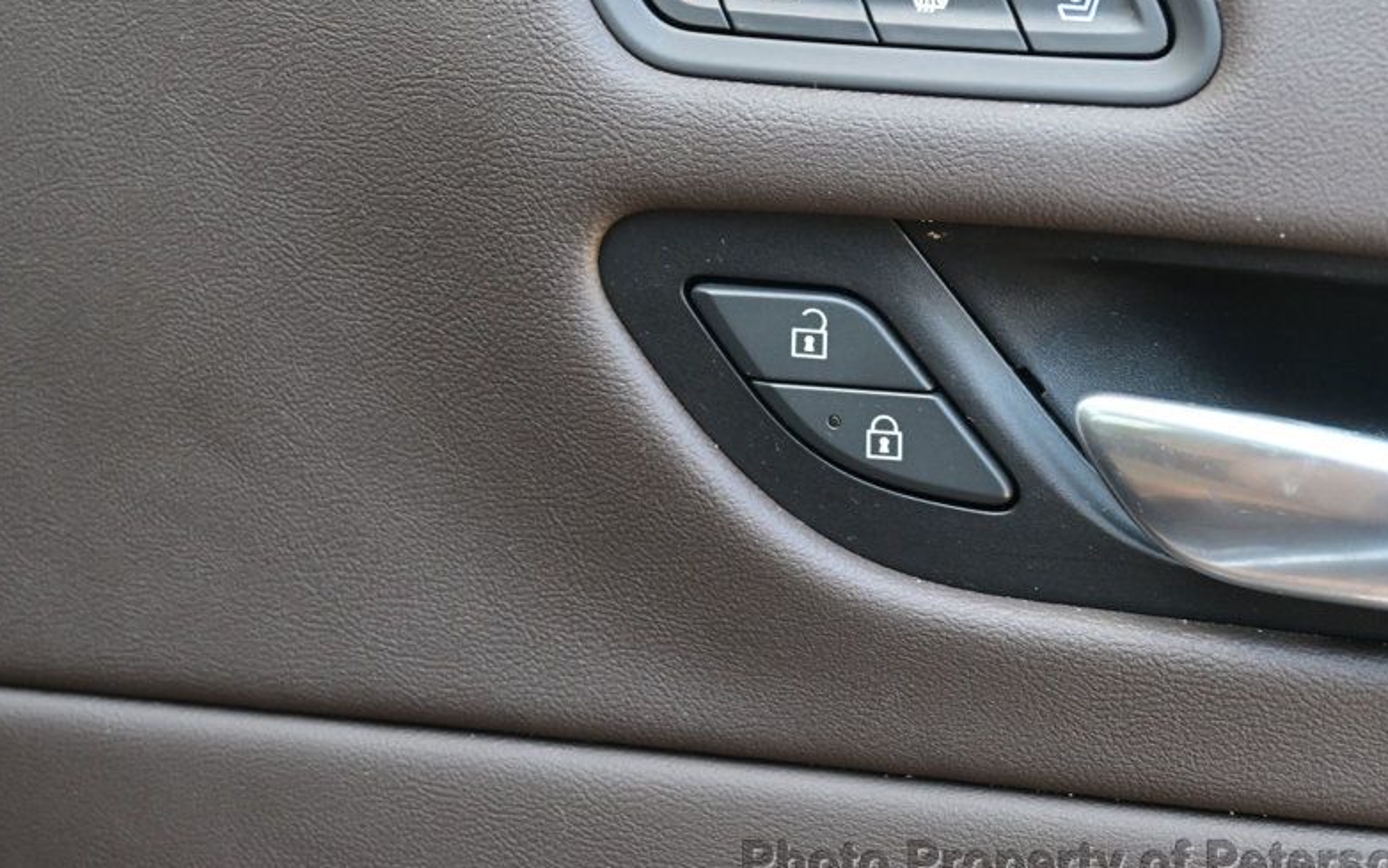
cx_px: 887
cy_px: 311
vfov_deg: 16.3
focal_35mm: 80
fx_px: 3027
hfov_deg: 25.7
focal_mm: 40
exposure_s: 1/60
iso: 640
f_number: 5.6
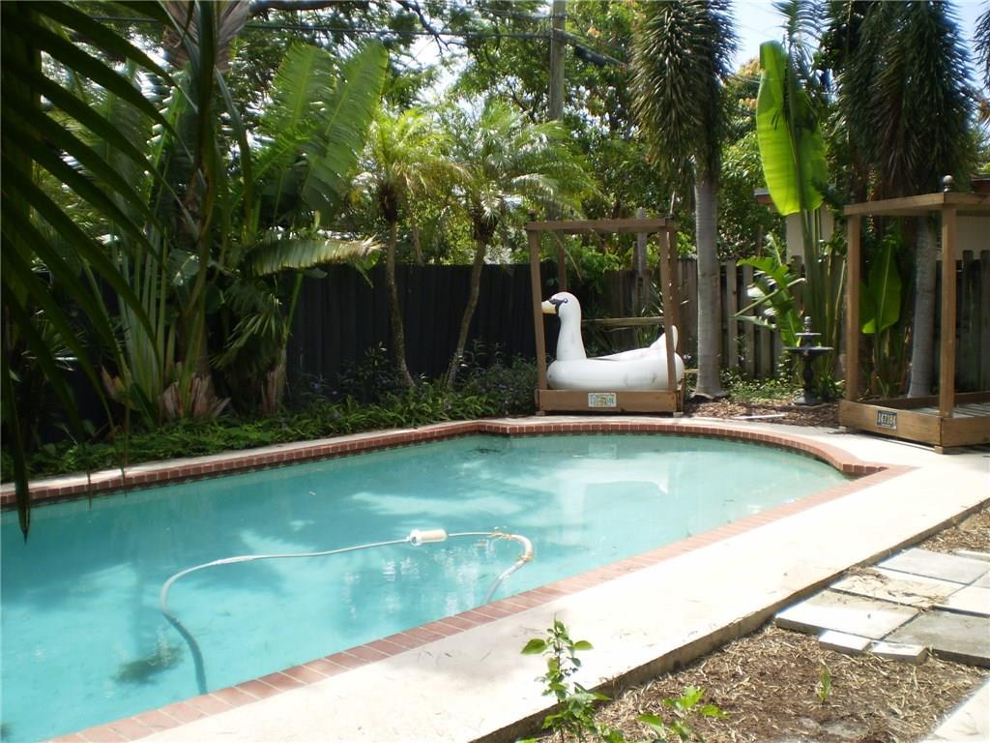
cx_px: 495
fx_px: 1030
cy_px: 372
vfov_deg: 39.7
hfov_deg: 51.4
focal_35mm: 36
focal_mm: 6.3
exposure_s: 1/500
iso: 64
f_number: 3.1
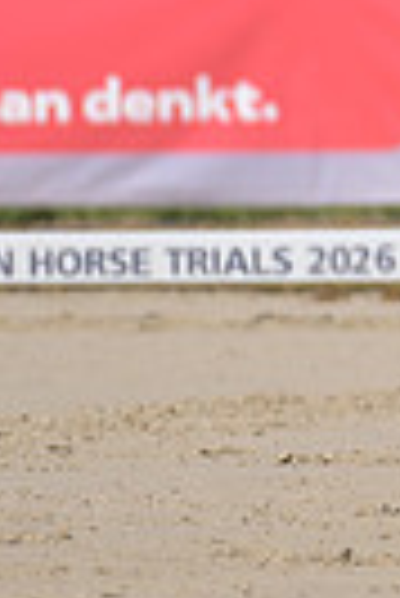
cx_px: 939
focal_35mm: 1741
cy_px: -209
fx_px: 28939
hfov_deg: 0.8
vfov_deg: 1.2
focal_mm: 400
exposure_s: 1/1250
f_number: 5
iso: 200
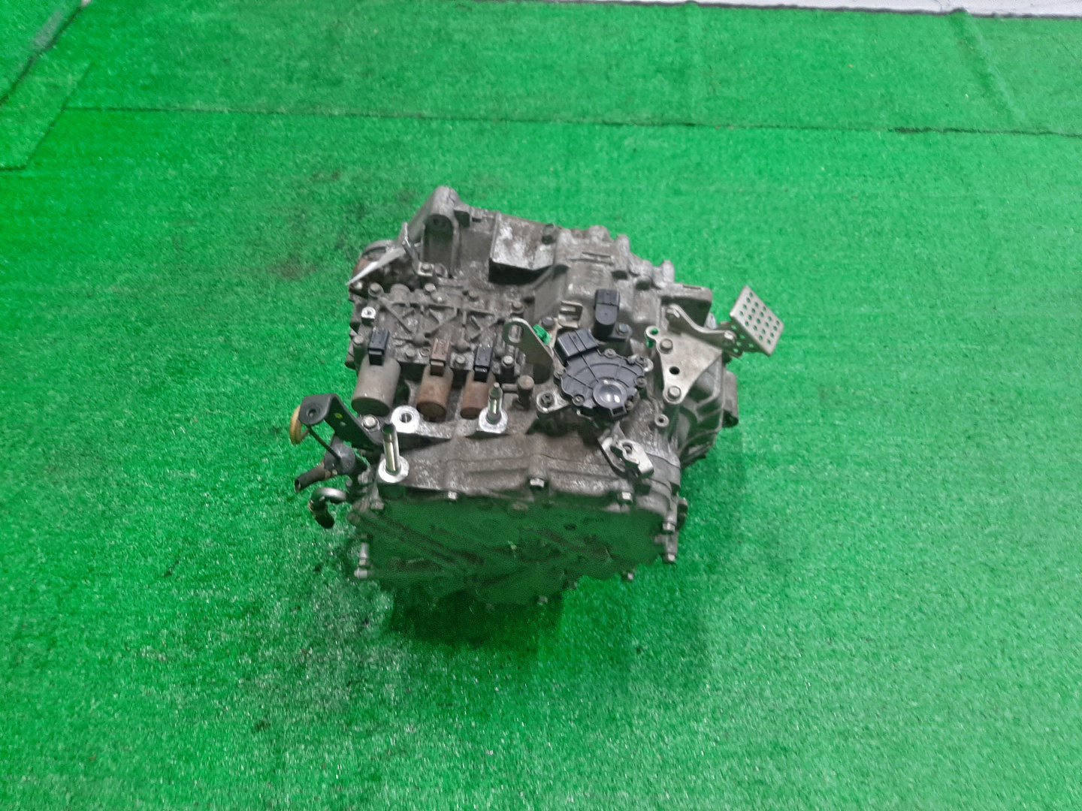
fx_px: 813
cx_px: 541
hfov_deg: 67.3
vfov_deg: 53.1
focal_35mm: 26
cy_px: 406
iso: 141
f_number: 1.7
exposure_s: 1/50
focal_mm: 3.93
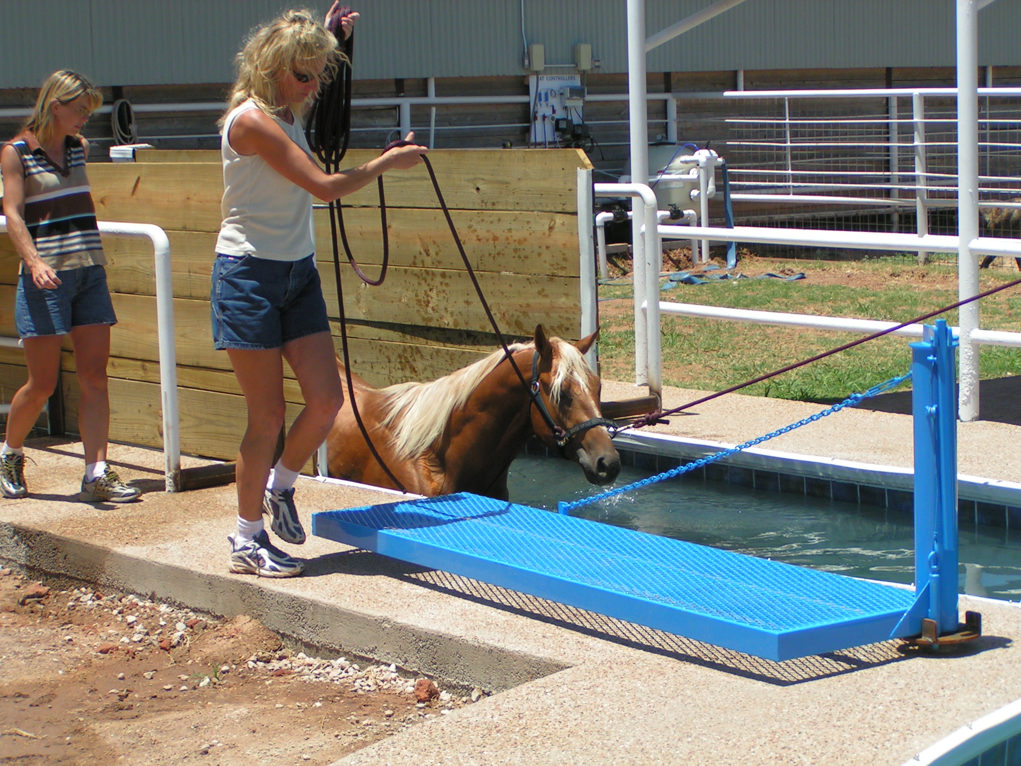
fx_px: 2419
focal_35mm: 82
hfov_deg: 23.8
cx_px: 510
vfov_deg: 18.0
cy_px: 383
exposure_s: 1/1000
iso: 50
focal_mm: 12.6
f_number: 3.2
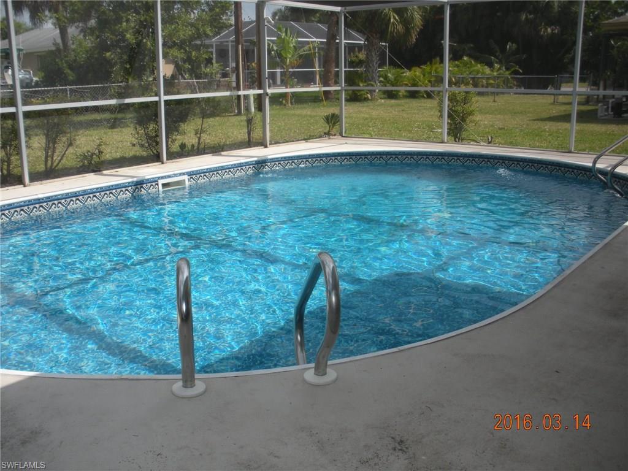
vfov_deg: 40.7
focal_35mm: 35
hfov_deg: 52.6
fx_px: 635
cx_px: 314
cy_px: 236
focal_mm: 6.3
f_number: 3.5
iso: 64
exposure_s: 1/602
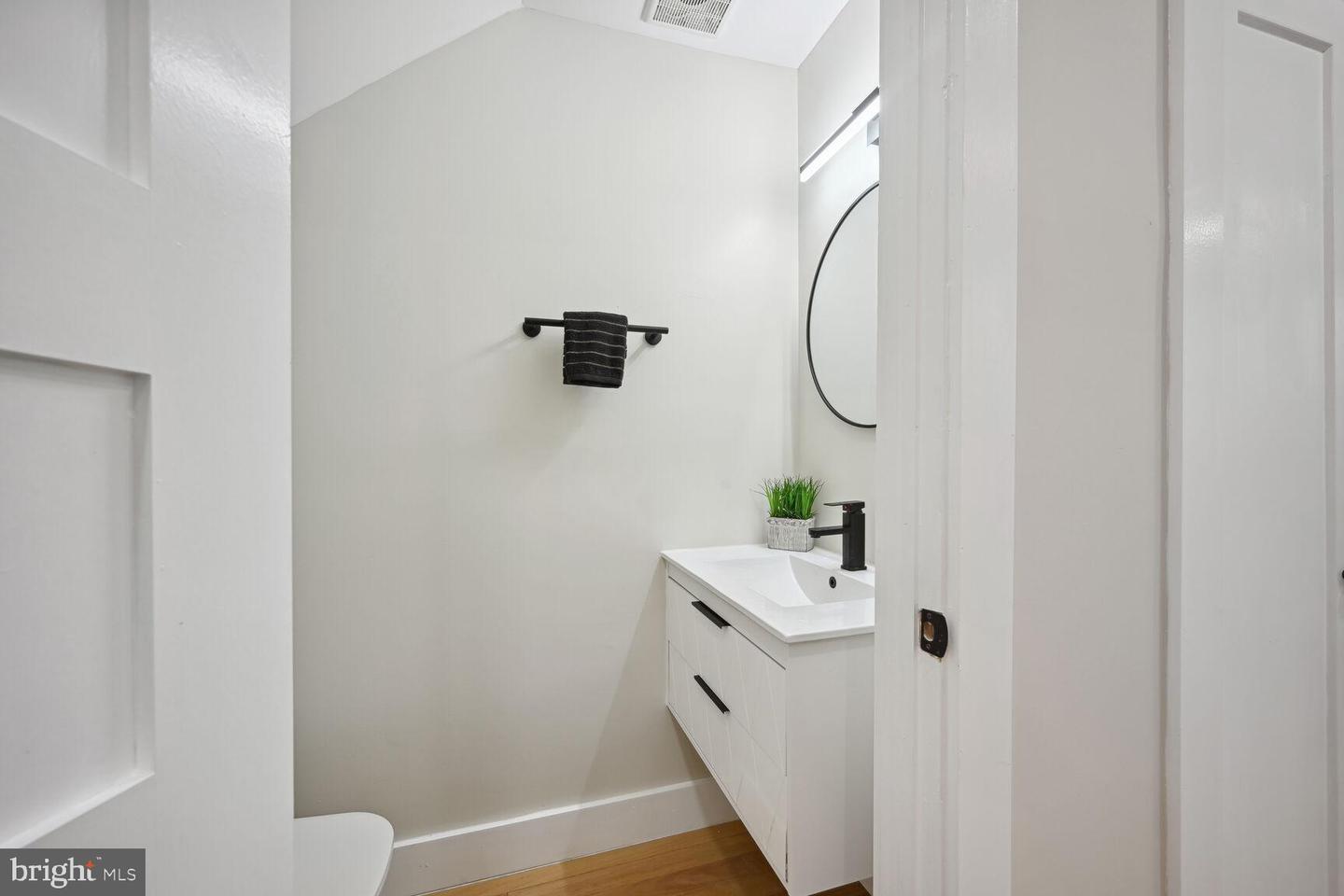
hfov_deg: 104.3
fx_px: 523
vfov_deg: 81.2
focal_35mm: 14
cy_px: 448
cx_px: 672
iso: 200
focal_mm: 14
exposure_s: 1/15
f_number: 9
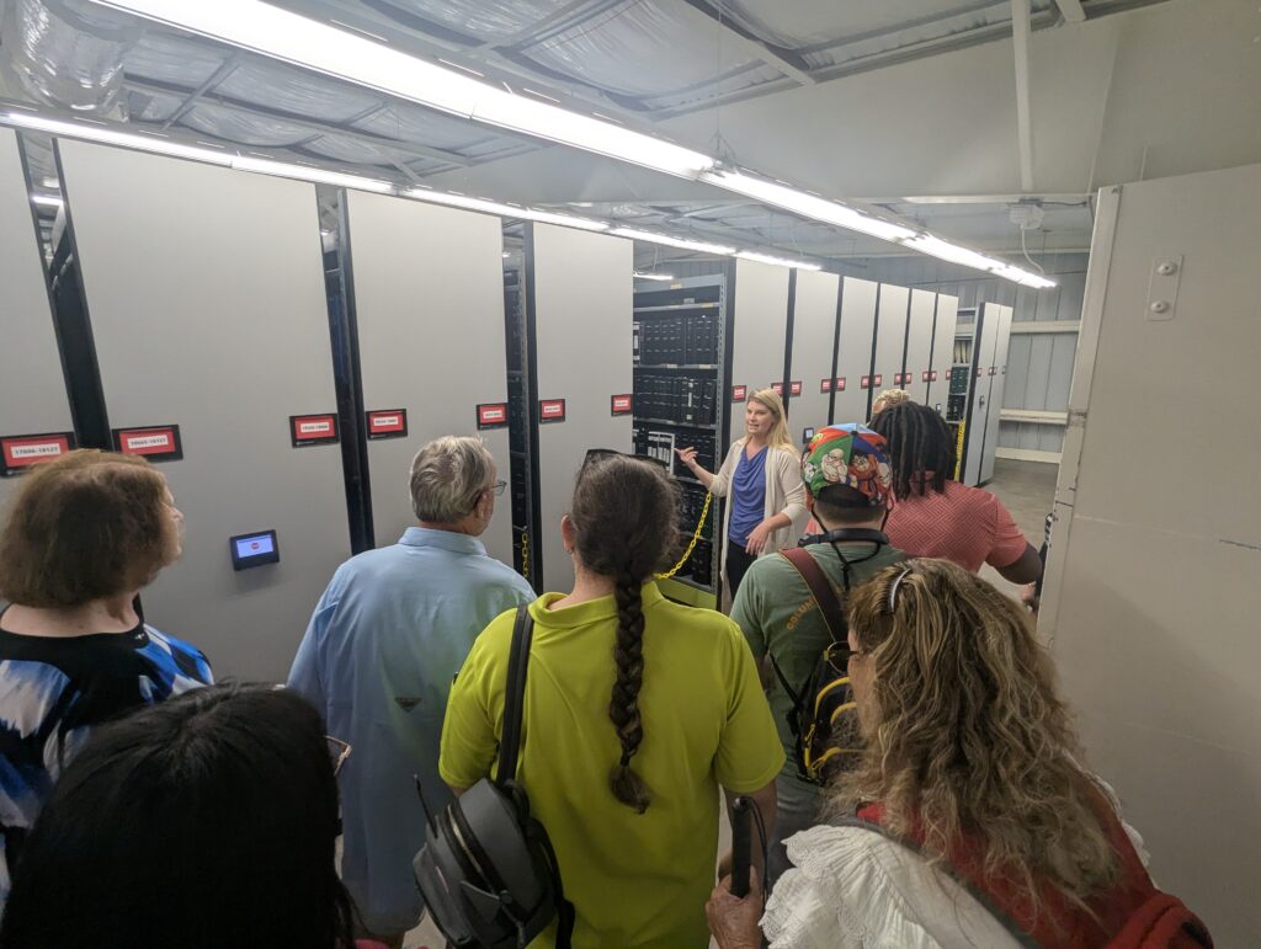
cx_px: 630
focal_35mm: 16
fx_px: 584
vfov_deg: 78.2
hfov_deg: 94.4
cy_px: 474
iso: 124
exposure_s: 1/120
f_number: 2.2
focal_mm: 2.35
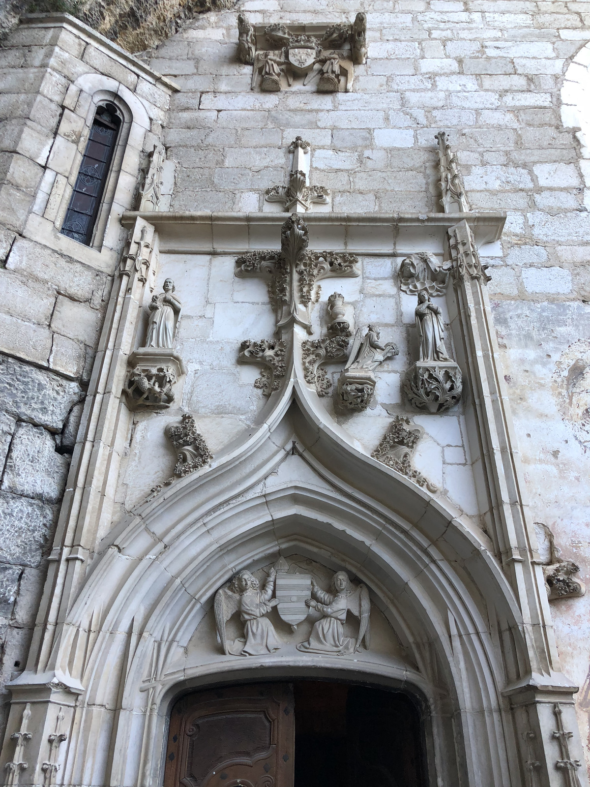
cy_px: 394
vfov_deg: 63.4
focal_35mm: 28
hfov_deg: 49.7
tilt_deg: +34.0
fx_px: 636
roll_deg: -1.2
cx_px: 295
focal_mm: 4
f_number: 1.8
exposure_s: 1/120
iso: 50
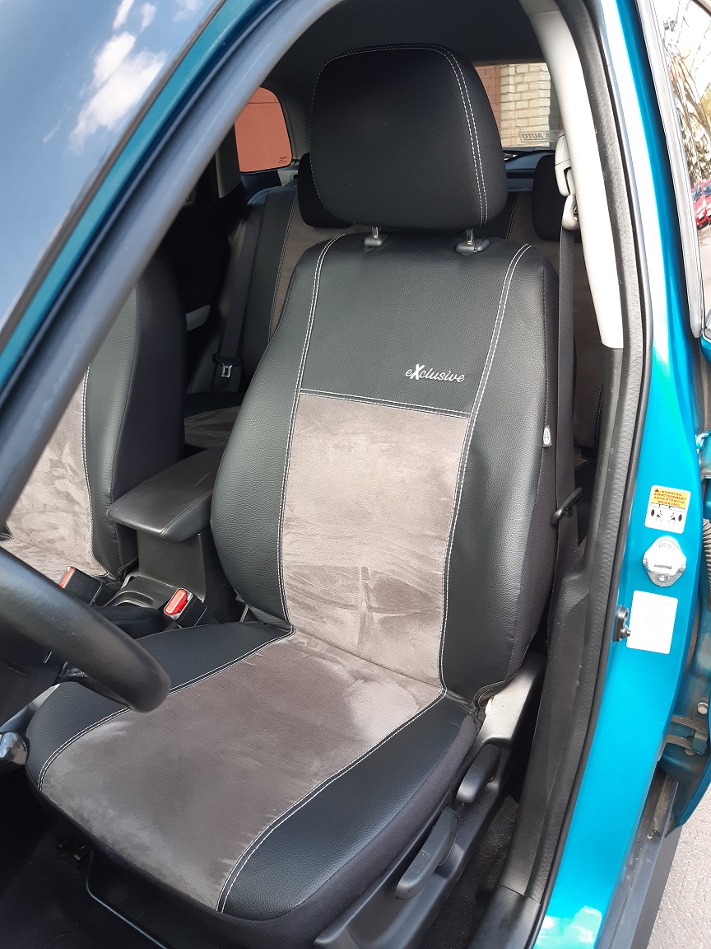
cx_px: 356
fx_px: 712
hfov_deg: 53.1
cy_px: 474
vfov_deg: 67.3
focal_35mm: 26
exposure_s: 1/100
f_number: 1.7
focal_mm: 3.92
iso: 64
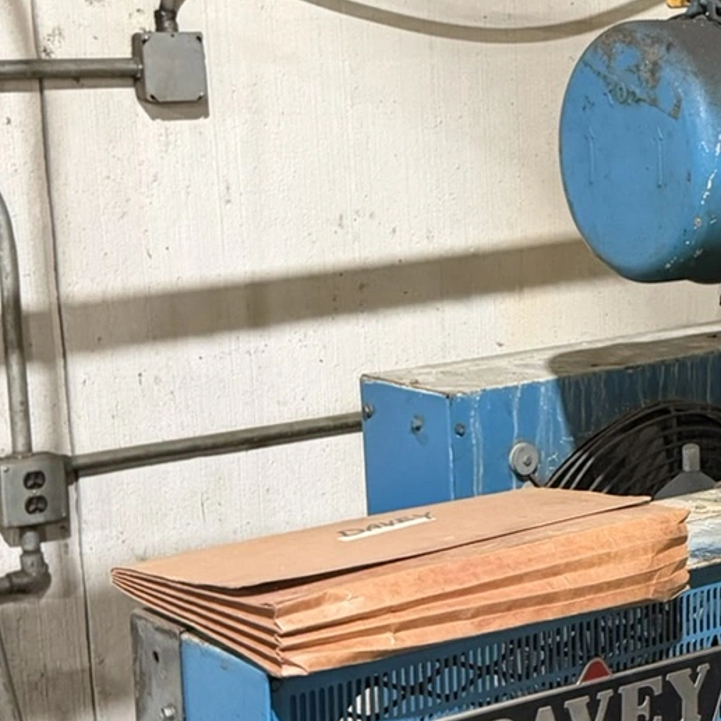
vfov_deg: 21.0
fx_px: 1932
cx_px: 722
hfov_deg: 20.5
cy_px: 531
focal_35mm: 82
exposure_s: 1/60
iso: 640
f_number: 1.78
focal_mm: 6.76
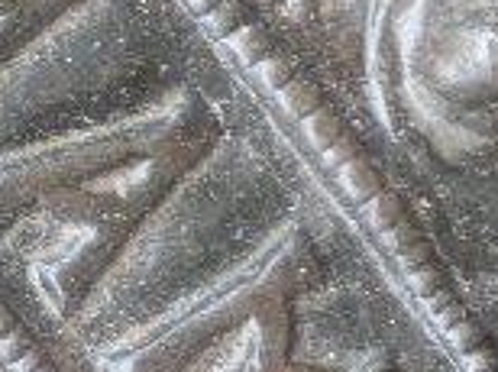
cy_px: -750
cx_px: 589
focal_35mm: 656
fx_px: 9423
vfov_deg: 2.2
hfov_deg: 3.0
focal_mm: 42
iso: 500
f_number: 5.5
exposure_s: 1/100
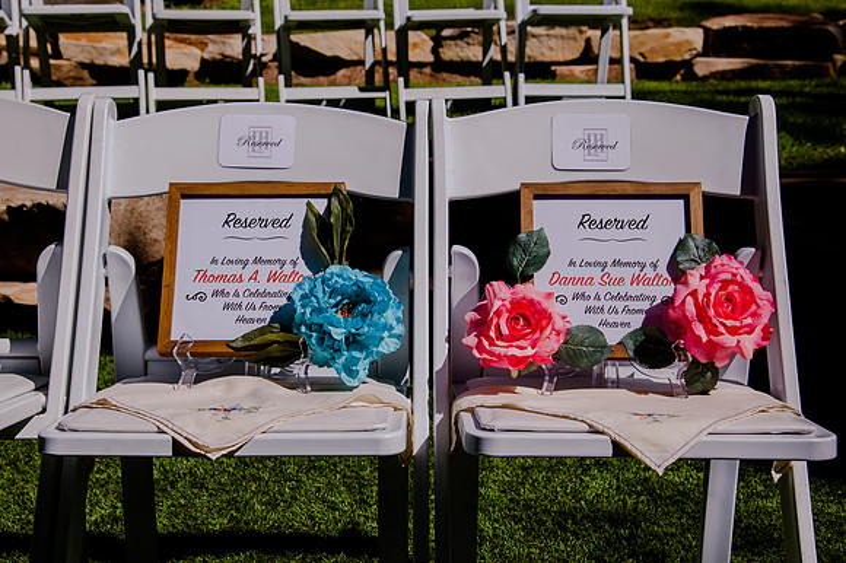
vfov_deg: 24.5
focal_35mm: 55
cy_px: 278
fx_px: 1298
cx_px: 390
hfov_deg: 36.1
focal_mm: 48
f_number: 8
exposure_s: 1/1600
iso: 125
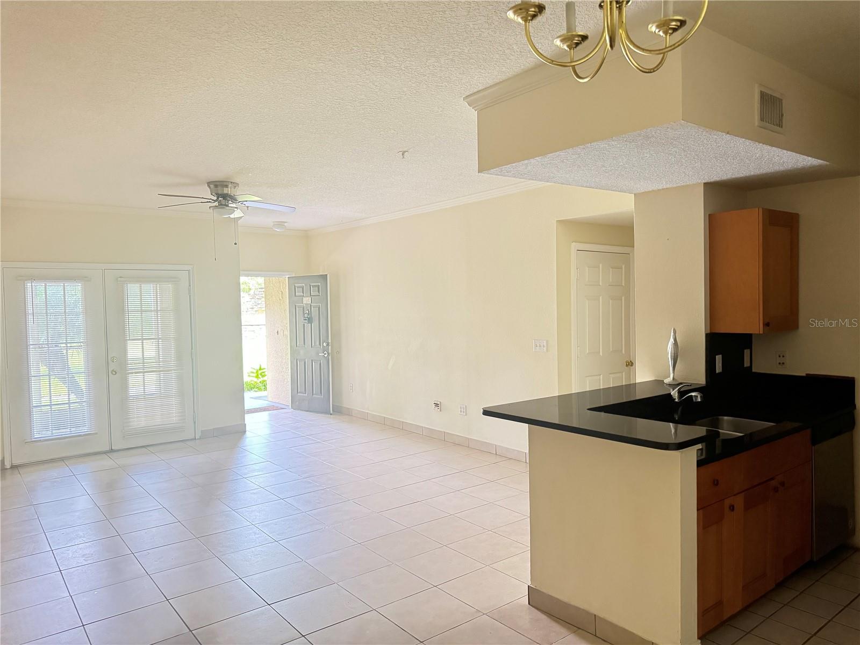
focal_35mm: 24
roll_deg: +0.9
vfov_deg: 56.8
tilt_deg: -2.7
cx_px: 430
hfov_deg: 71.6
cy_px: 322
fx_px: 596
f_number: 1.78
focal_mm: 6.76
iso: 800
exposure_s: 1/60
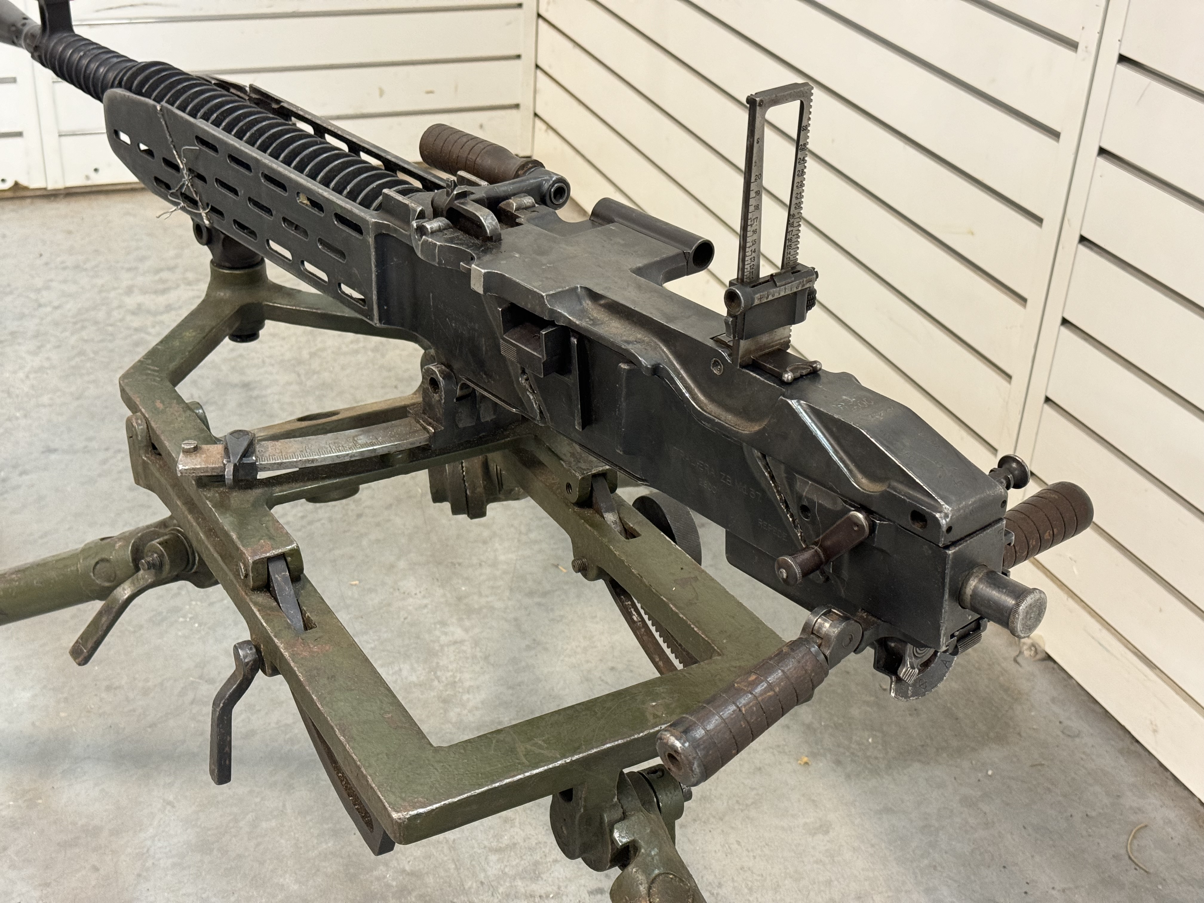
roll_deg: -3.8
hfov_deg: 39.7
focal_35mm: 48
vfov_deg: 30.3
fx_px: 1670
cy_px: 452
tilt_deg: -29.2
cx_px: 602
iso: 250
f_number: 1.78
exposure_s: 1/40
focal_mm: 6.76
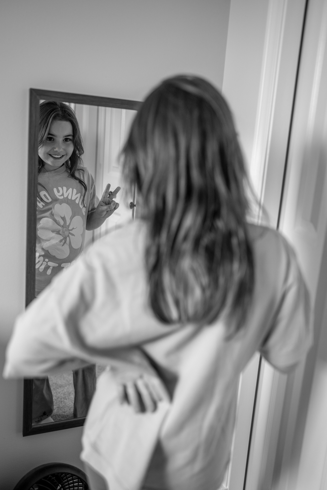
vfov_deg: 54.4
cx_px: 164
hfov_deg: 37.9
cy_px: 245
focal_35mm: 35
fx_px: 477
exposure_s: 1/160
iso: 500
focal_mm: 35
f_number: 2
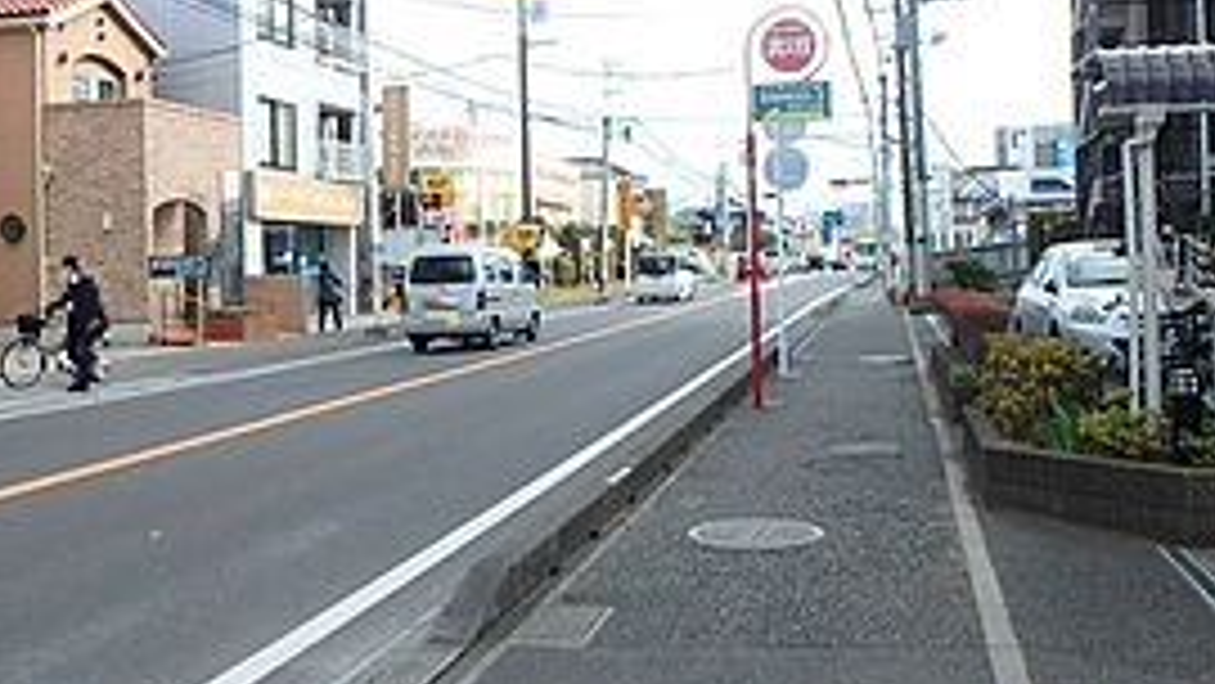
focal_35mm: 38
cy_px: 279
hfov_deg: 52.6
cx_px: 680
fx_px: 1224
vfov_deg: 31.1
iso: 125
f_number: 3.5
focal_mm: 3.7
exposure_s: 1/400
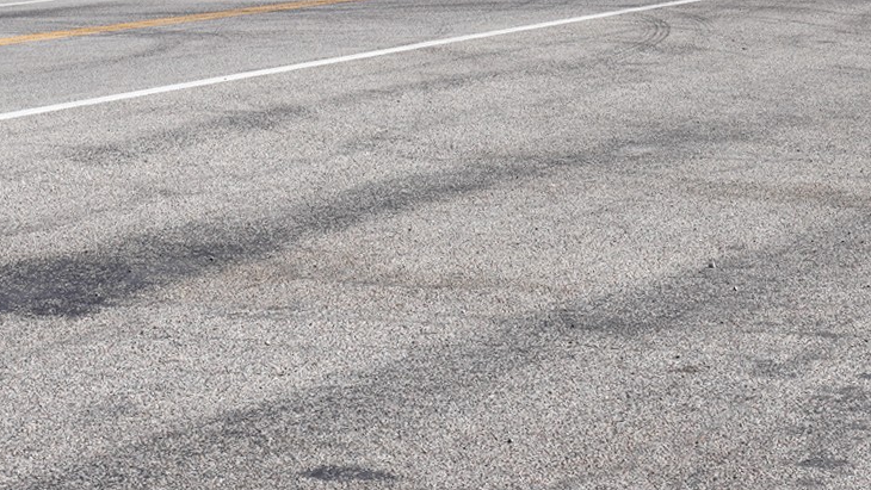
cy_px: -256
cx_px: 595
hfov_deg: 16.2
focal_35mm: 132
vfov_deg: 9.0
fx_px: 3049
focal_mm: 46
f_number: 18
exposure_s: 1/100
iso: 100
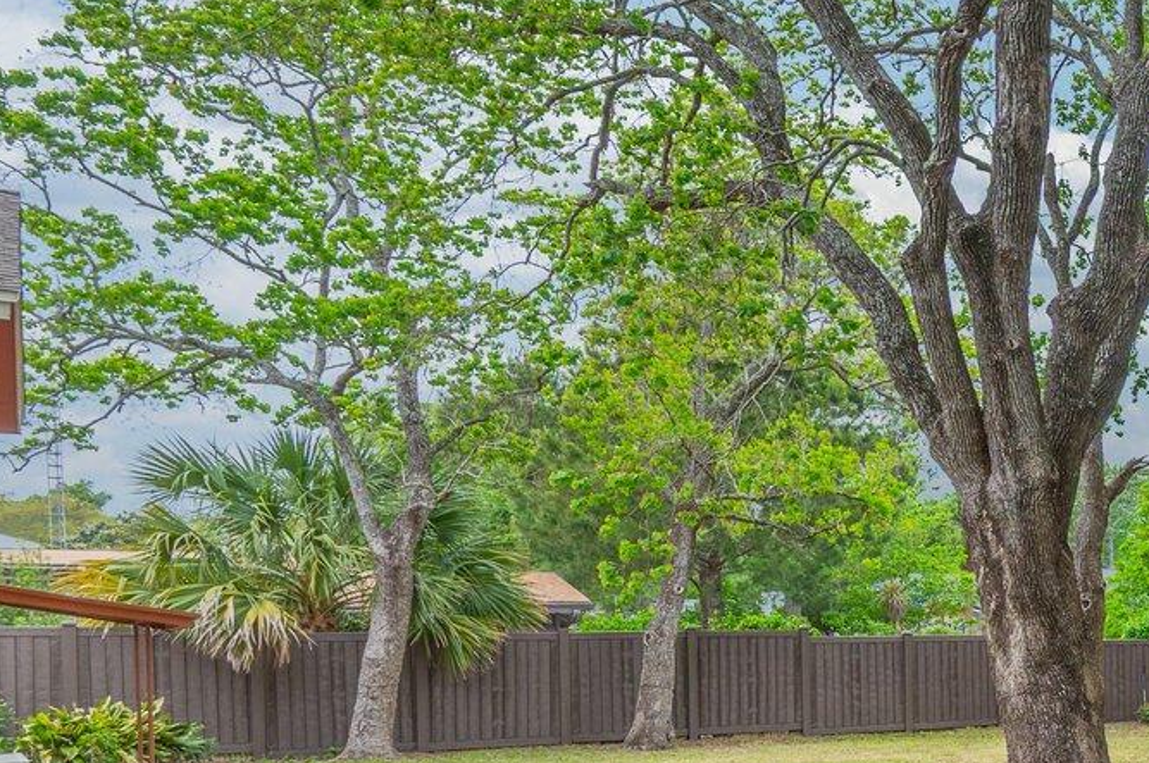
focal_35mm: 43
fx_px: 1371
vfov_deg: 30.2
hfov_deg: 31.5
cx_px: 1587
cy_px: 636
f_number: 9
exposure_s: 1/125
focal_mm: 14
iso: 100
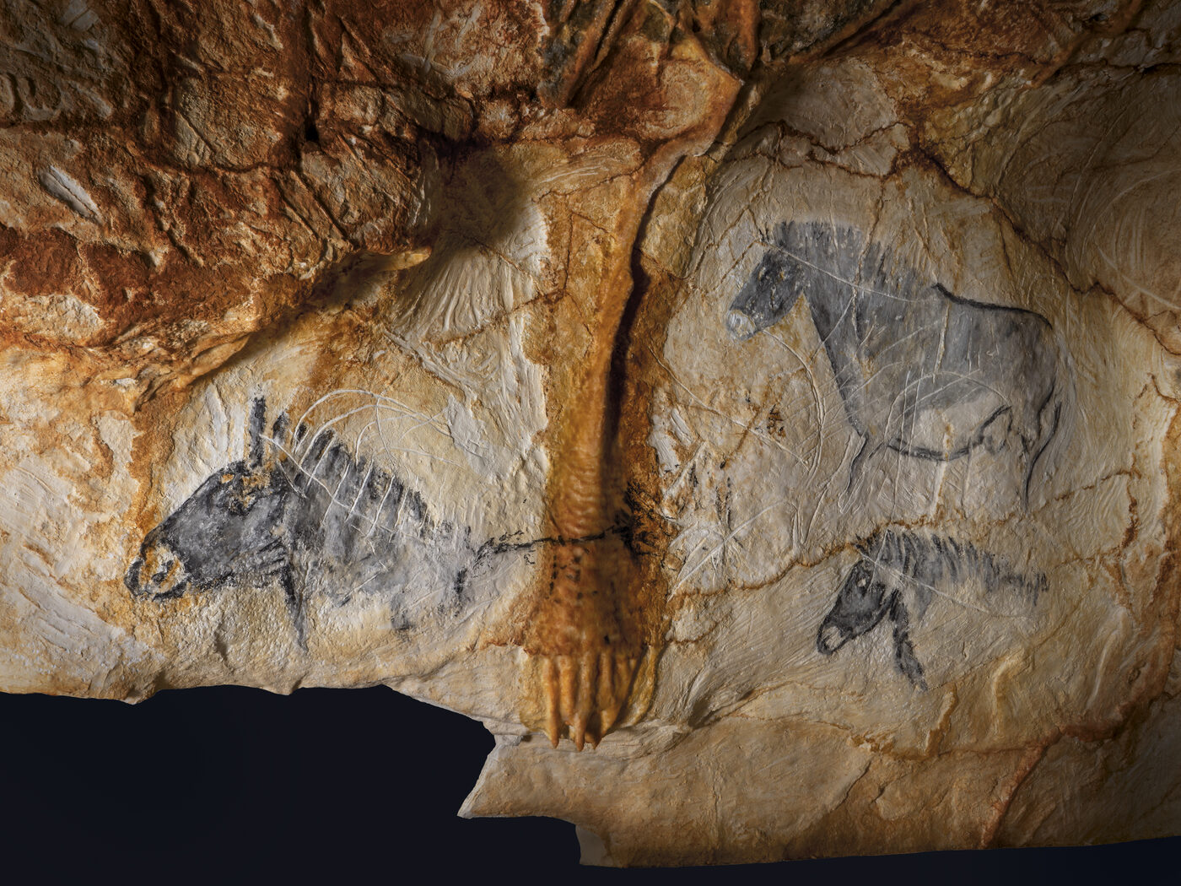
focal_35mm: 36
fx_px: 1228
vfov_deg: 39.7
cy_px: 443
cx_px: 590
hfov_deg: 51.4
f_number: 13
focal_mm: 18
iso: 100
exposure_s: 1
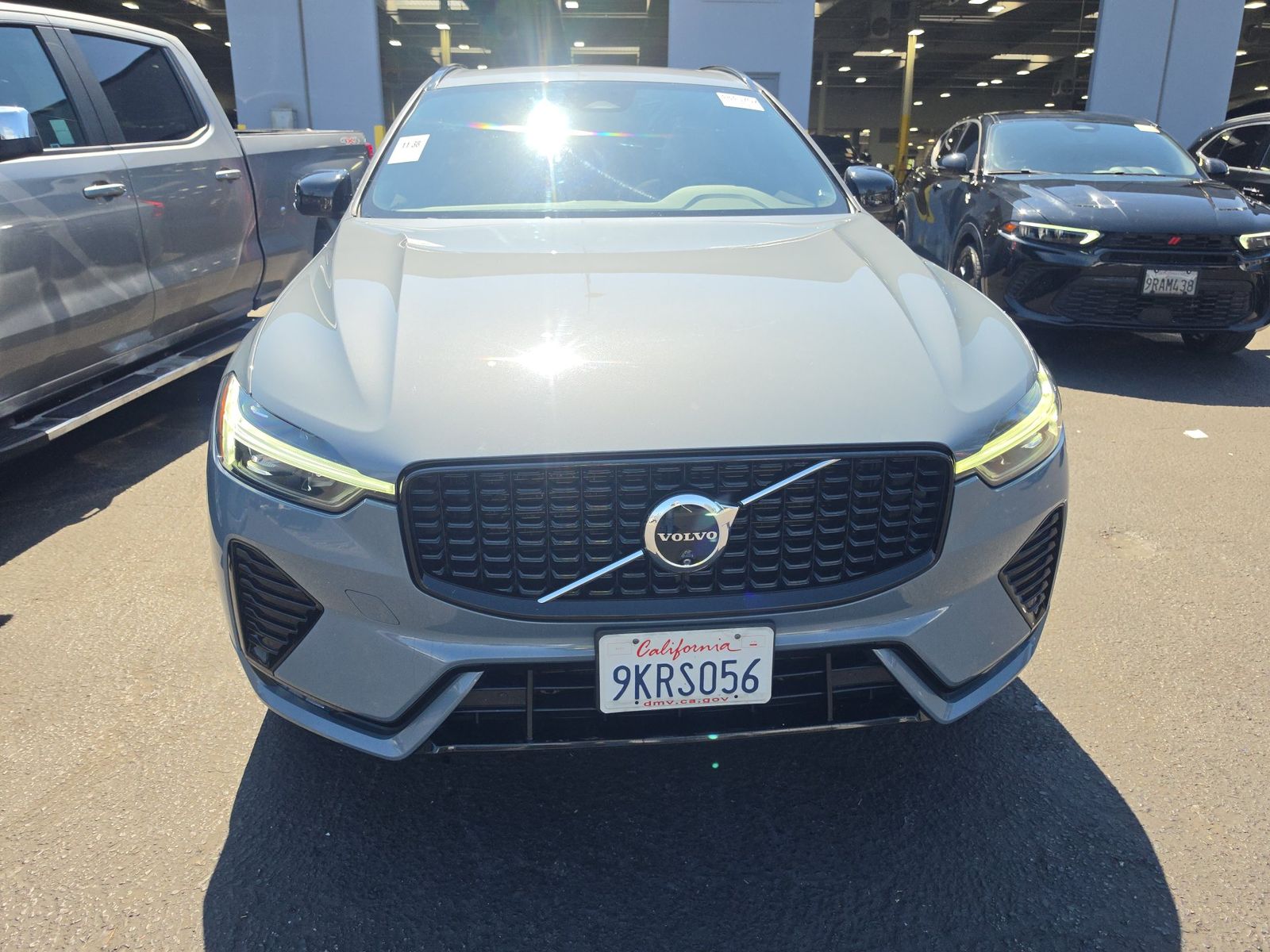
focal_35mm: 23
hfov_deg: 73.9
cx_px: 635
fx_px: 844
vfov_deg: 58.9
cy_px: 476
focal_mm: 6.5
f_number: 1.4
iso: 63
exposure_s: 1/3042
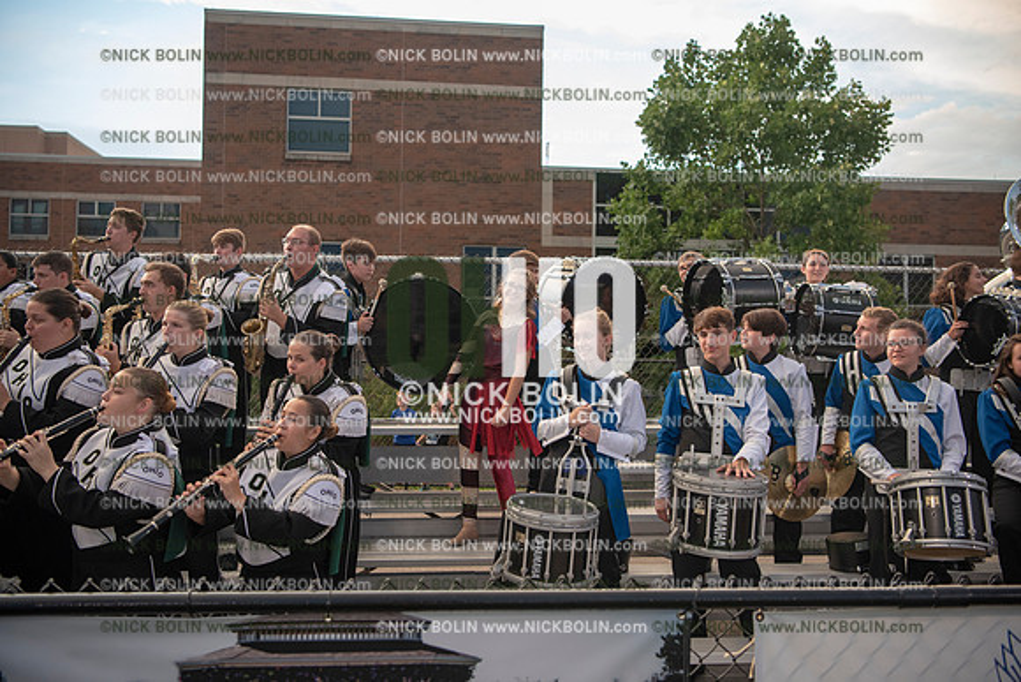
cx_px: 510
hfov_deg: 55.8
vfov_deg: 38.9
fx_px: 964
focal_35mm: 34
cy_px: 341
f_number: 3.2
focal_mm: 34
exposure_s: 1/250
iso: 800
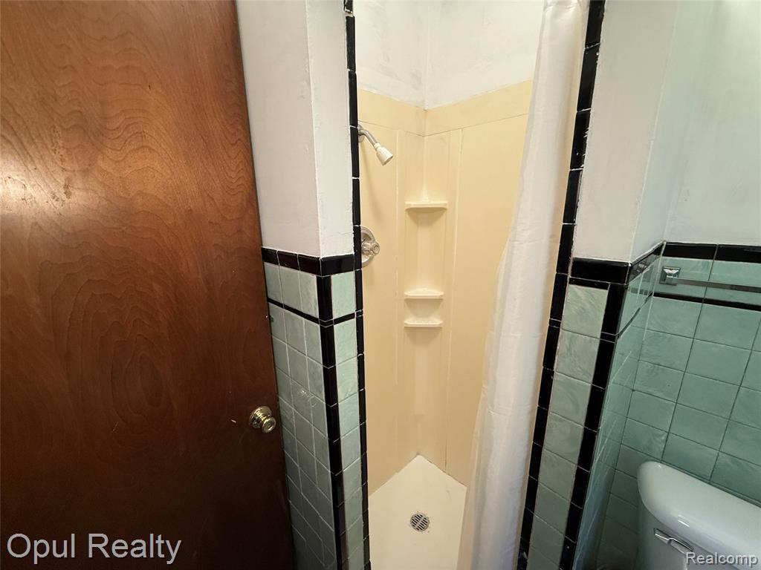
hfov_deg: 102.1
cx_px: 380
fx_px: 308
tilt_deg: -13.4
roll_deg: +0.4
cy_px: 285
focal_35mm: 14
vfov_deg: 85.7
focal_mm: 2.22
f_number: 2.2
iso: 320
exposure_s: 1/120
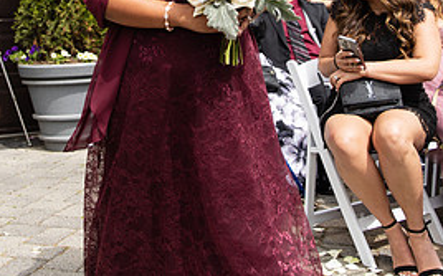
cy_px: -32
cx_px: 182
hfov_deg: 38.1
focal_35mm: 53
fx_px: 639
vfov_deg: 22.9
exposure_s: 1/1250
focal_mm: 24
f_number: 2.8
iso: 125
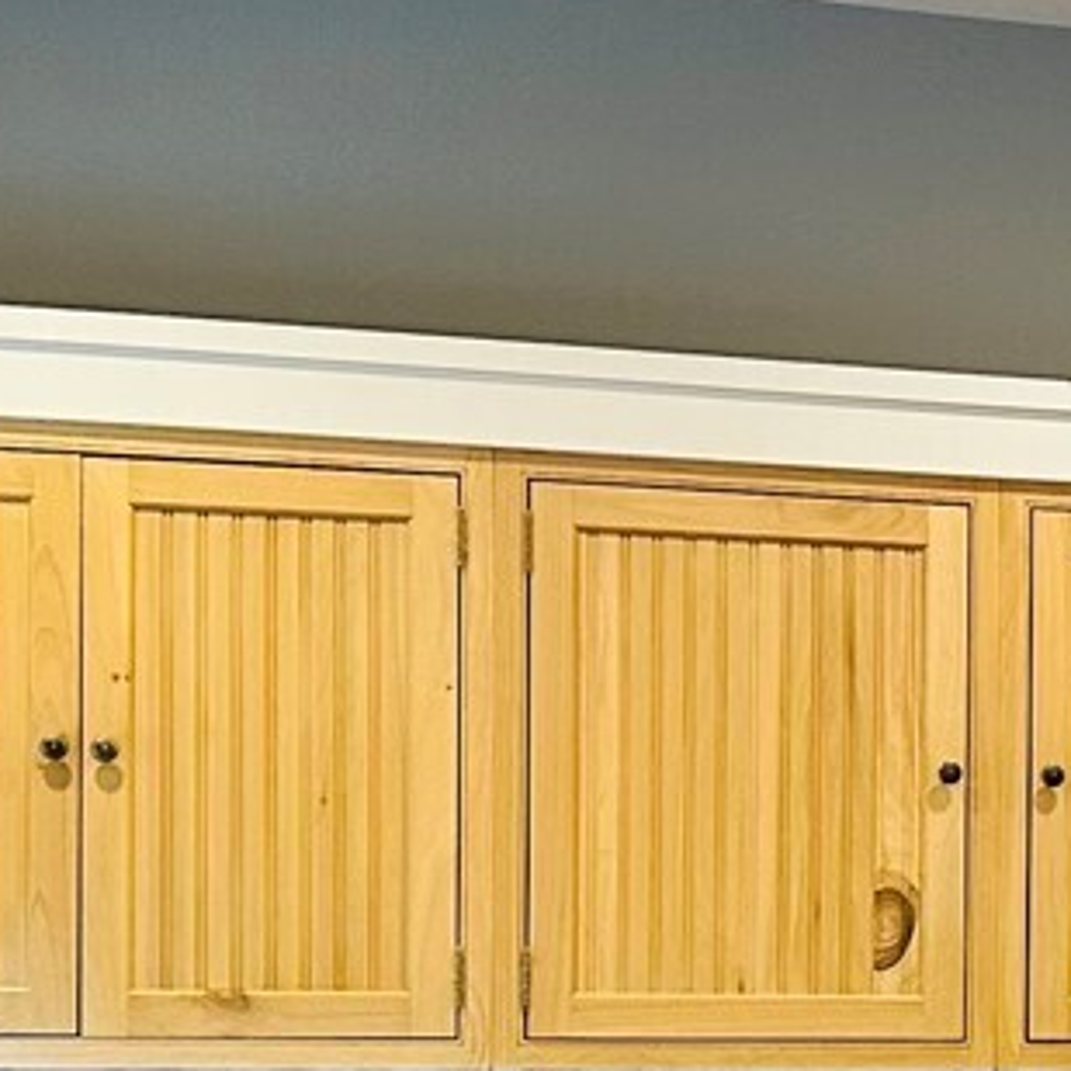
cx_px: 1667
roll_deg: -0.9
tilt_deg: -0.7
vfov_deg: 15.6
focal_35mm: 110
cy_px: 1043
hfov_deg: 14.6
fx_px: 3850
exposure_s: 1/60
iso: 250
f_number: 1.78
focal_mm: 6.86
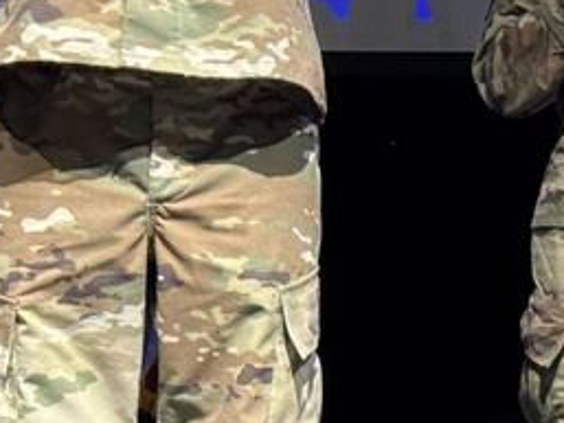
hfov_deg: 9.9
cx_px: 957
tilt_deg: +12.3
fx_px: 3113
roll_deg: -0.1
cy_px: -22
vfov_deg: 7.7
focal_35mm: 191
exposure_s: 1/40
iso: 200
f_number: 1.78
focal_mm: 6.76
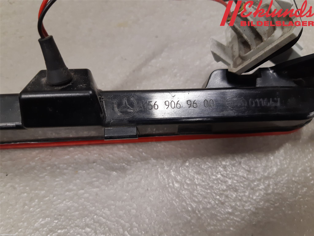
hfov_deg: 67.3
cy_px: 118
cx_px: 157
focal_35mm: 26
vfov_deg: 53.1
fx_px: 236
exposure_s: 1/50
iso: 125
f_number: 1.7
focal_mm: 3.93
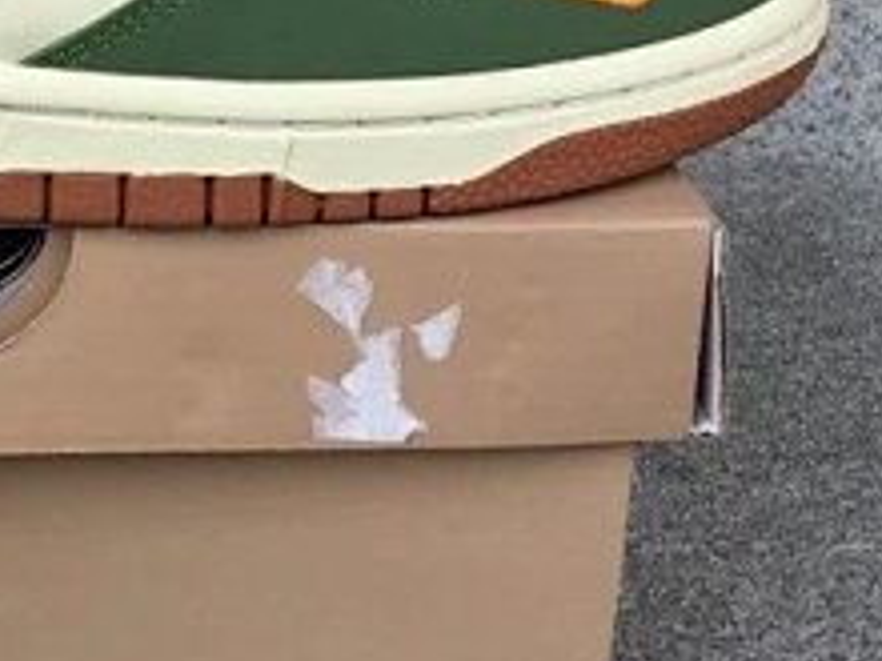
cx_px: -44
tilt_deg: -20.1
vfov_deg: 16.3
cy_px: 112
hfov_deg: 20.9
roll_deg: -0.2
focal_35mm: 90
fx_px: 2293
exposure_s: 1/488
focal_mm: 3.3
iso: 25
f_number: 2.4
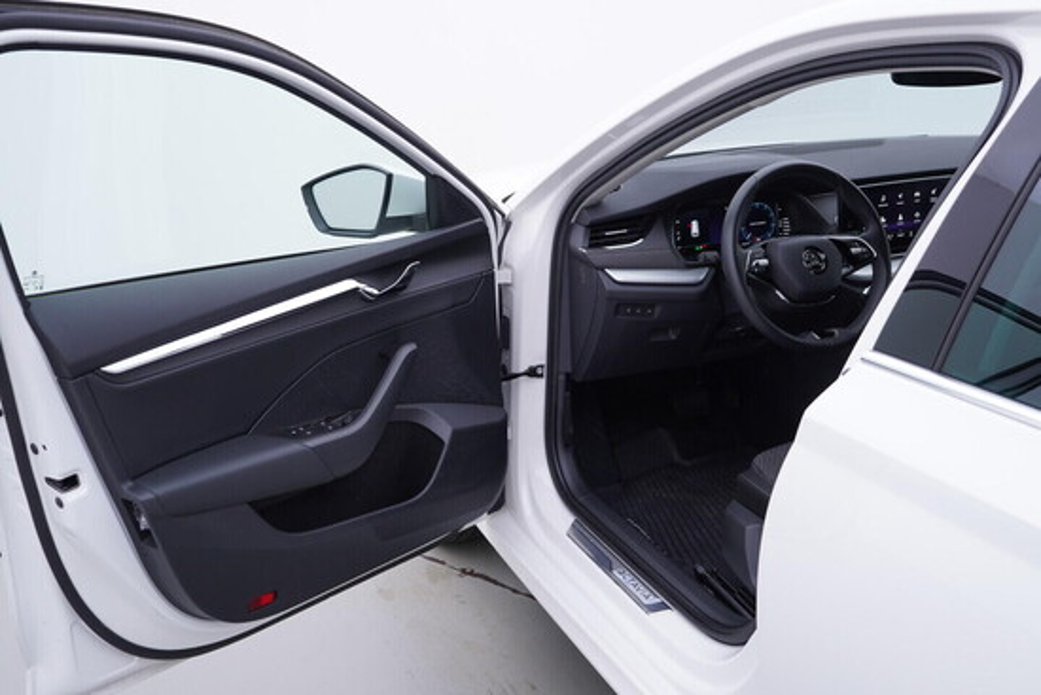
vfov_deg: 36.9
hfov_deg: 53.1
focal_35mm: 36
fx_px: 1041
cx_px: 520
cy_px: 348
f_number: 3.5
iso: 125
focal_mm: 24
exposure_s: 1/60
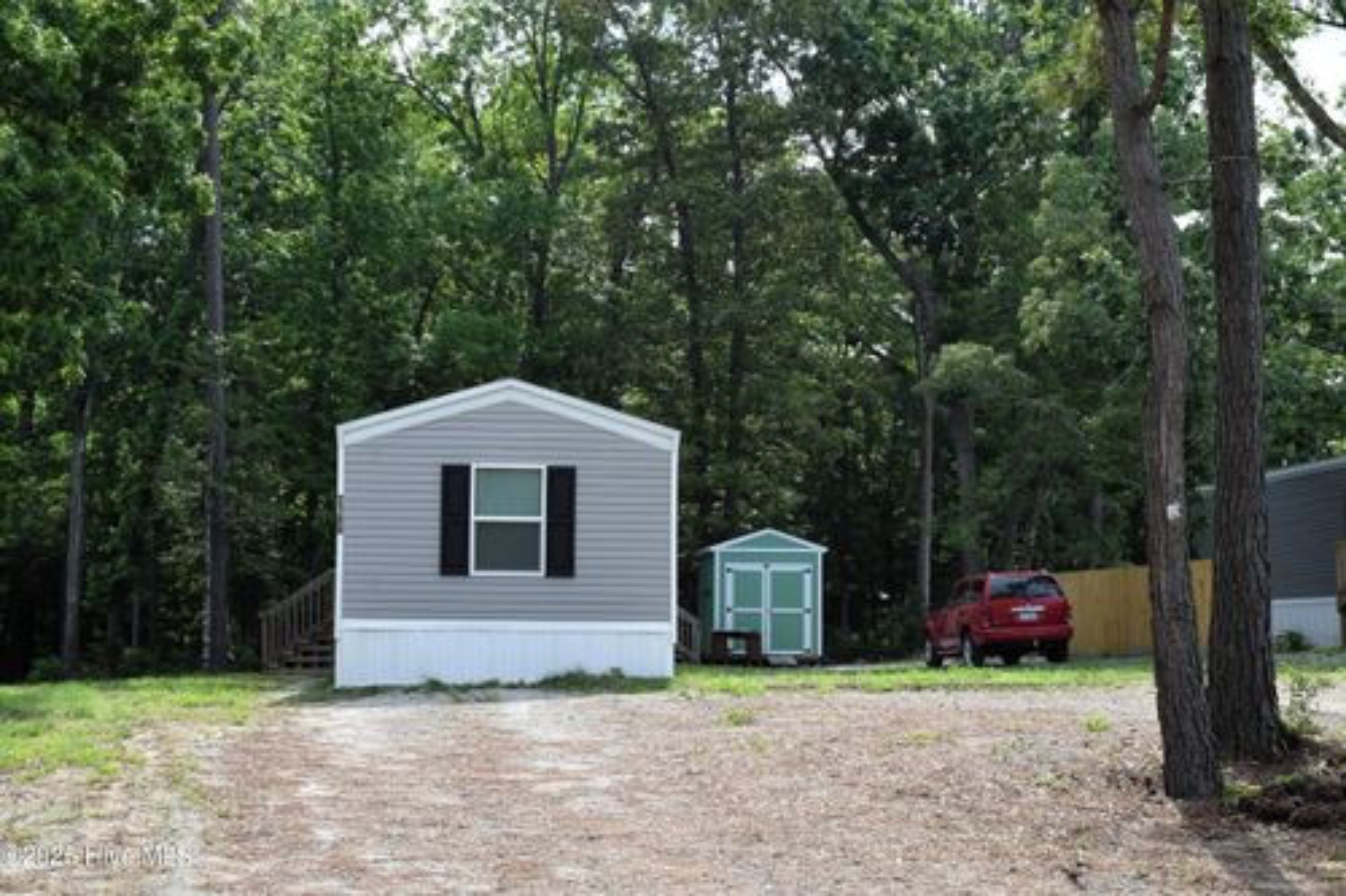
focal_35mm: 39
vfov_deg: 34.2
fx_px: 1458
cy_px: 448
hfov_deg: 49.6
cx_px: 673
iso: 100
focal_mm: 26
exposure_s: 1/80
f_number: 11
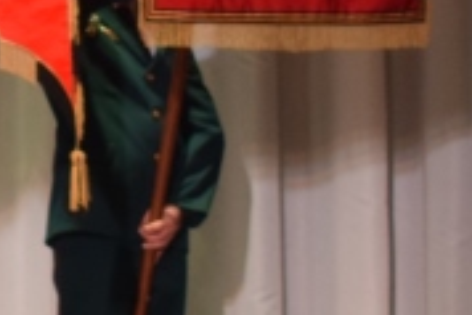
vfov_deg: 3.5
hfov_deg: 5.1
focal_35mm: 396
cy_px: -52
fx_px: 5196
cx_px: -586
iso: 900
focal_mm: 46
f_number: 5.3
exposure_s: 1/60
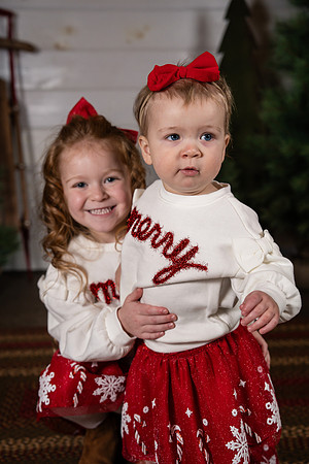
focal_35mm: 48
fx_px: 618
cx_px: 154
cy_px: 232
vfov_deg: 41.1
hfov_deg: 28.1
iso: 200
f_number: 4
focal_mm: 48
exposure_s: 1/250
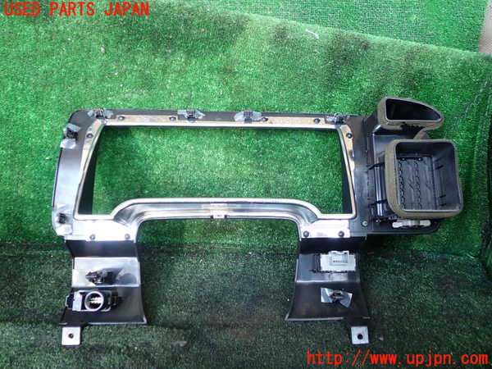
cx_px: 246
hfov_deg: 60.0
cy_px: 184
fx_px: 426
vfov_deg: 46.8
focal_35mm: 30
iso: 200
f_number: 2.3
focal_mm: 5.4
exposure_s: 1/50
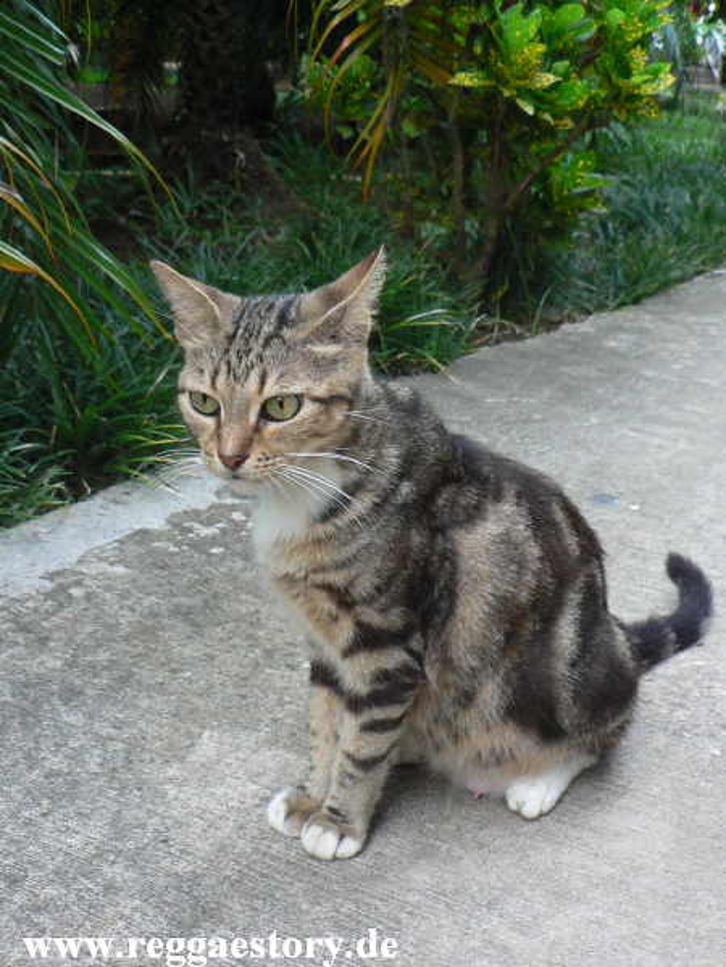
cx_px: 363
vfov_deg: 52.6
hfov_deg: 40.7
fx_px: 979
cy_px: 484
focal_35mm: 35
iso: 200
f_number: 2.8
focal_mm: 6
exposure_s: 1/30
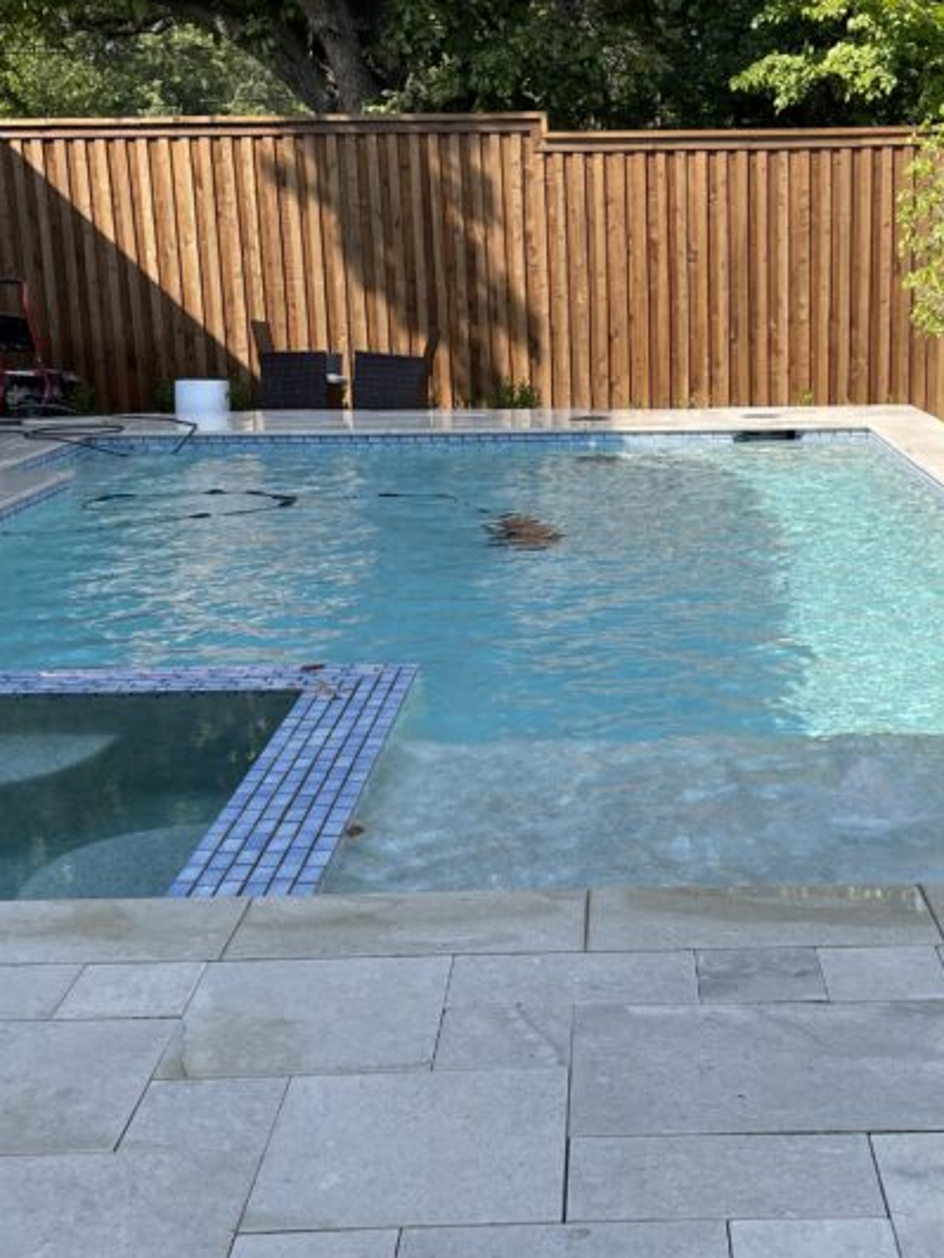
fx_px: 1818
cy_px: 641
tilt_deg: -13.5
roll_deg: +0.4
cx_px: 662
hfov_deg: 28.8
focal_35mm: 50
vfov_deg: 38.2
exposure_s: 1/1946
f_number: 1.6
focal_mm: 5.1
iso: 50
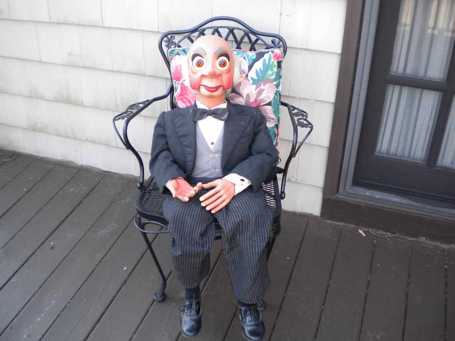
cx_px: 228
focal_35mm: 35
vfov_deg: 40.7
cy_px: 170
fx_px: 460
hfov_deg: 52.6
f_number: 3.1
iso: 168
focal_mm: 6.3
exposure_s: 1/64.8
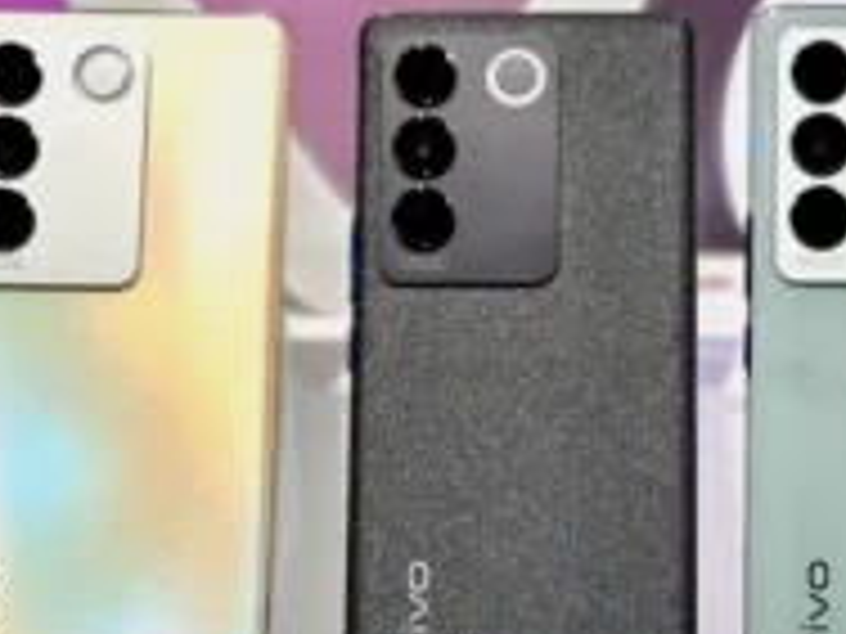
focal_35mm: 102
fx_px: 2493
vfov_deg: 14.5
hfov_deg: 19.2
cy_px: 369
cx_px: 518
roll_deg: -0.3
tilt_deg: -19.6
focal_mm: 6.86
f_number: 1.78
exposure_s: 1/120
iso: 125
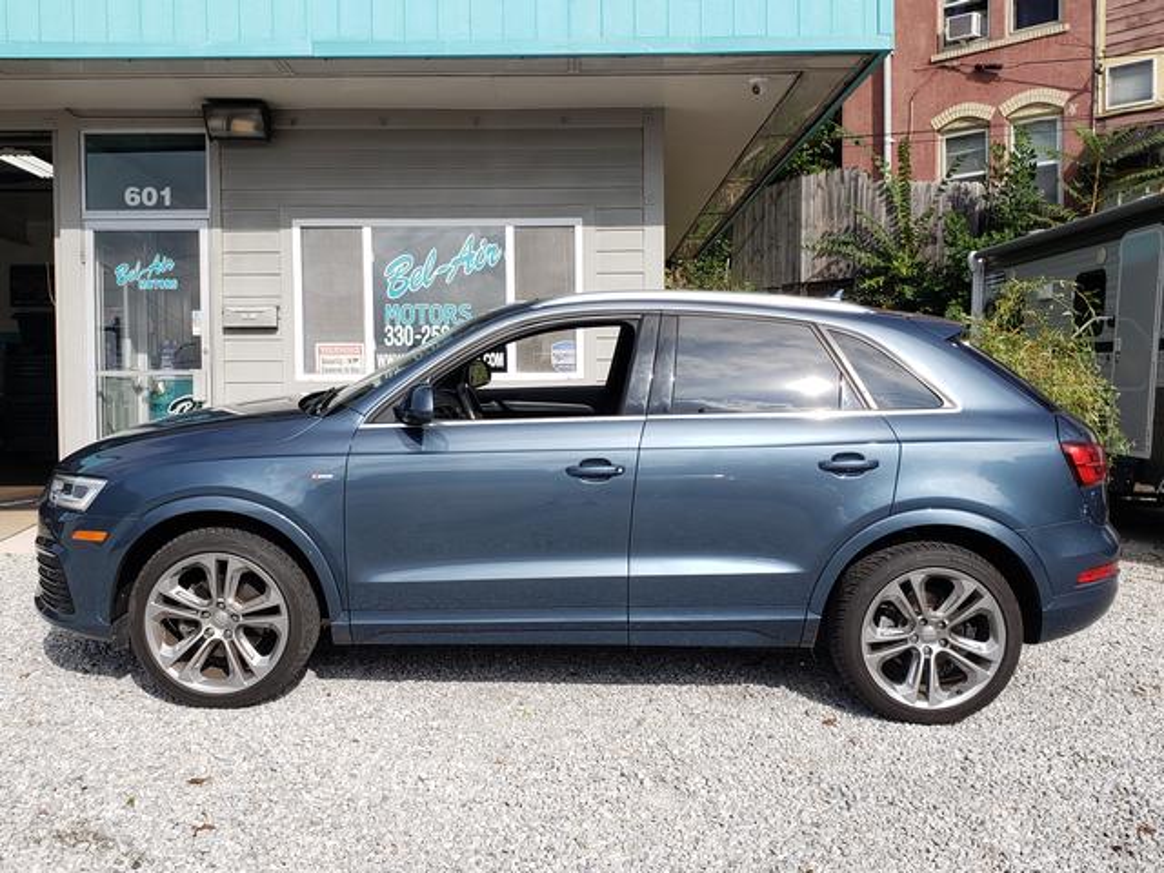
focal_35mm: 26
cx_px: 582
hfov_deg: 67.3
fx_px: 874
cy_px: 436
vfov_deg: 53.1
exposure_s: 1/1258
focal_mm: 4.3
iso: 50
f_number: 2.4
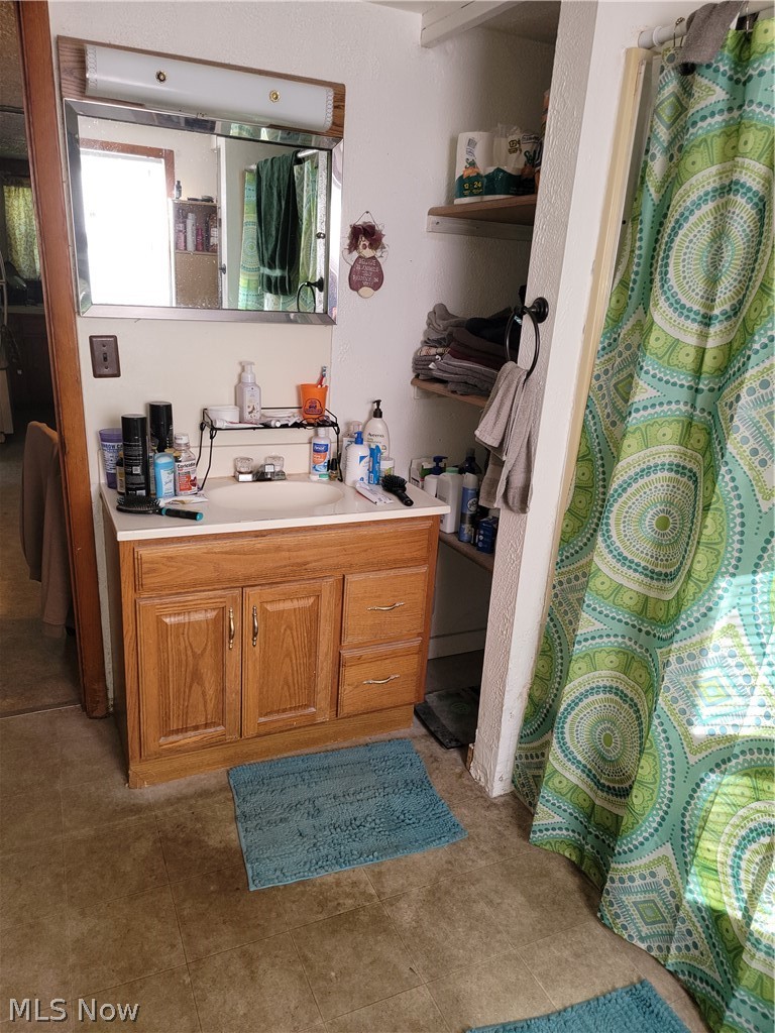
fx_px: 716
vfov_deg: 71.6
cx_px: 388
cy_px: 516
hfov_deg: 56.8
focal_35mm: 24
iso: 100
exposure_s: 1/60
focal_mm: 6.7
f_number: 1.8
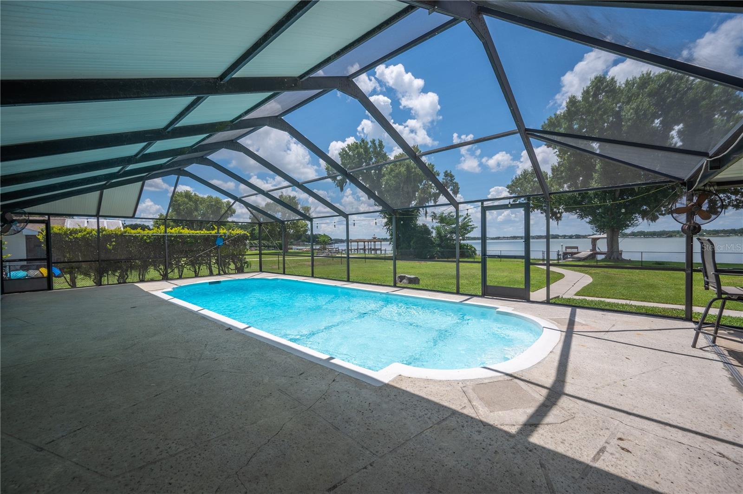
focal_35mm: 14
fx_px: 289
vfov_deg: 81.1
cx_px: 372
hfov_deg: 104.3
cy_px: 247
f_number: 7.1
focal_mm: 14
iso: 250
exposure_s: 1/6400
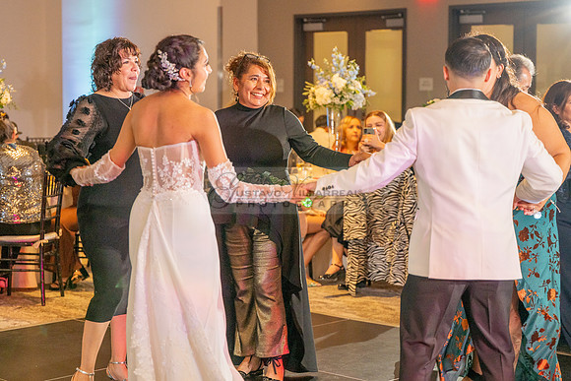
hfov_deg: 26.7
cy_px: 190
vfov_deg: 18.0
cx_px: 272
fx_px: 1201
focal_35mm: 76
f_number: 2.8
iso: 1000
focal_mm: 70
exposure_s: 1/125
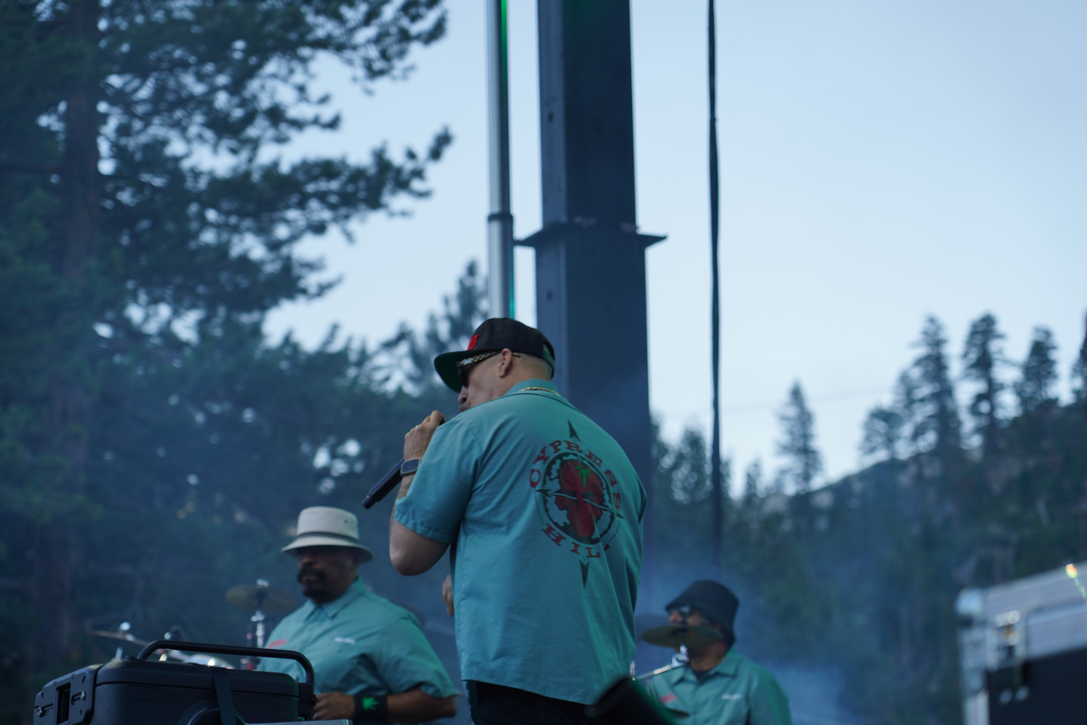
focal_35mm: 105
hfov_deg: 19.5
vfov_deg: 13.0
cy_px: 362
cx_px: 544
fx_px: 3170
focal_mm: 105
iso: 100
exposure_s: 1/160
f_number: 4.5
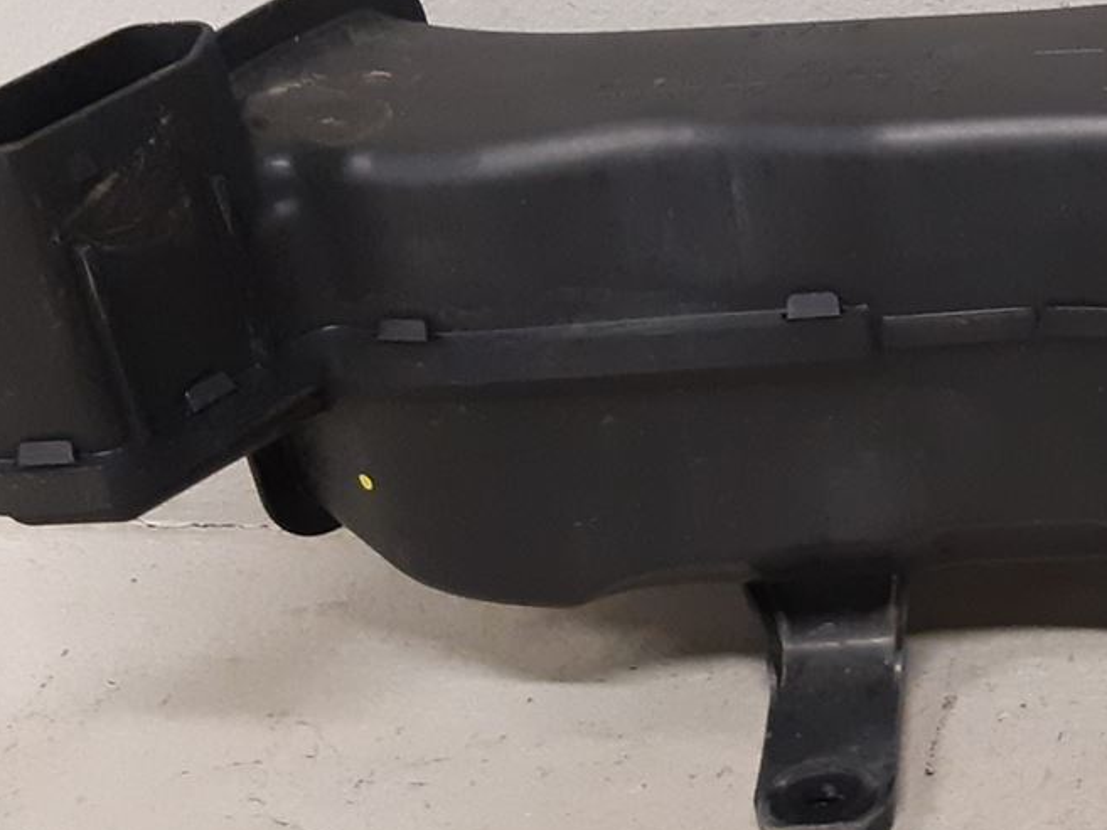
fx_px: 2591
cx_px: 1206
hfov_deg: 22.8
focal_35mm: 81
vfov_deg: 18.2
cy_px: 342
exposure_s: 1/50
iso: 250
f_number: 1.7
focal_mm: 3.93
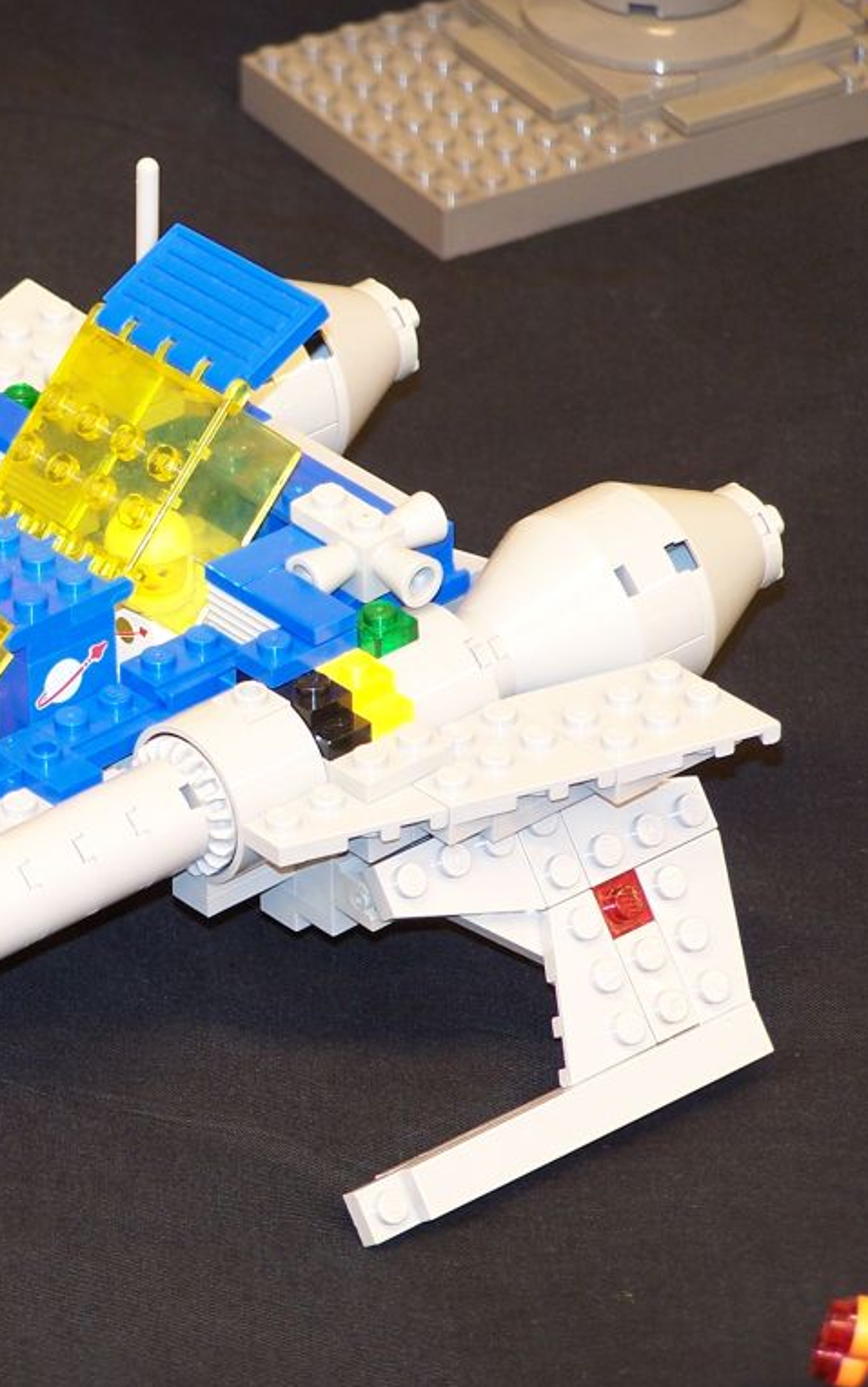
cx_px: -7
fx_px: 9077
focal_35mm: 240
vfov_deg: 8.7
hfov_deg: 5.5
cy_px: 694
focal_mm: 28
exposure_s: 1/2
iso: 80
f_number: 3.2
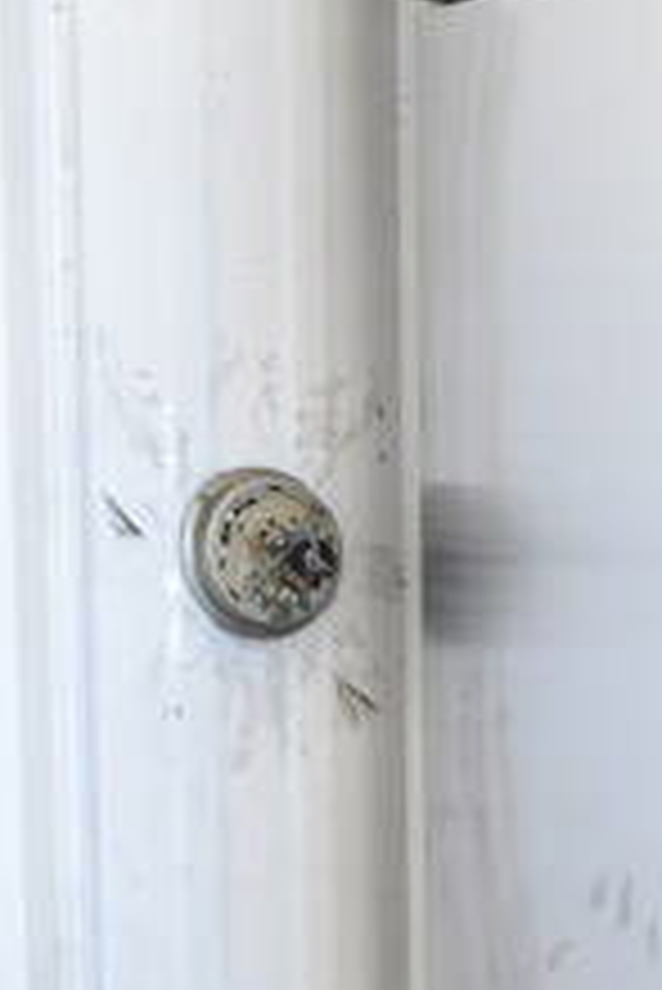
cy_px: 1228
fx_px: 3084
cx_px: 1279
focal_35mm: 112
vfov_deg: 17.3
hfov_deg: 11.2
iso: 1600
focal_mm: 18
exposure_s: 1/100
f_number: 5
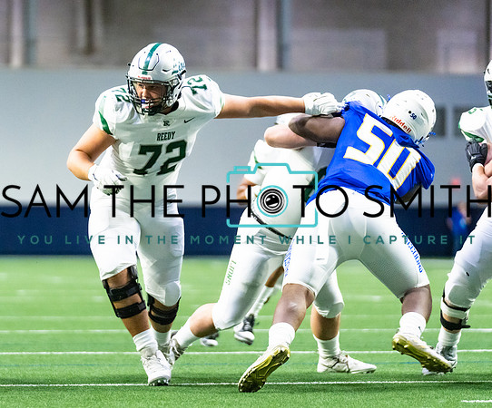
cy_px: 203
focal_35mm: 233
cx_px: 153
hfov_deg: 8.2
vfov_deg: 6.8
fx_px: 3441
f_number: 2.8
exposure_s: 1/1000
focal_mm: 155
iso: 5000
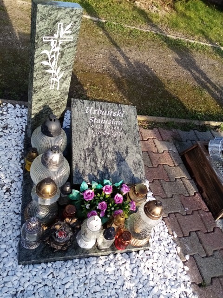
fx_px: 223
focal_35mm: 26
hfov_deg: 53.1
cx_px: 112
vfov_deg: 67.3
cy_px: 149
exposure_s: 1/412
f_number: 1.8
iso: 109
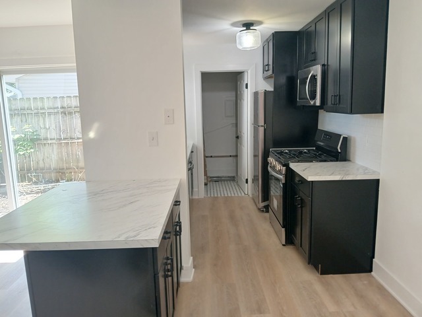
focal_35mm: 26
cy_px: 158
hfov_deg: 67.3
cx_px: 211
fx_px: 317
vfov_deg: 53.1
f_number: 1.8
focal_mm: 3.98
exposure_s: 1/60
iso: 125
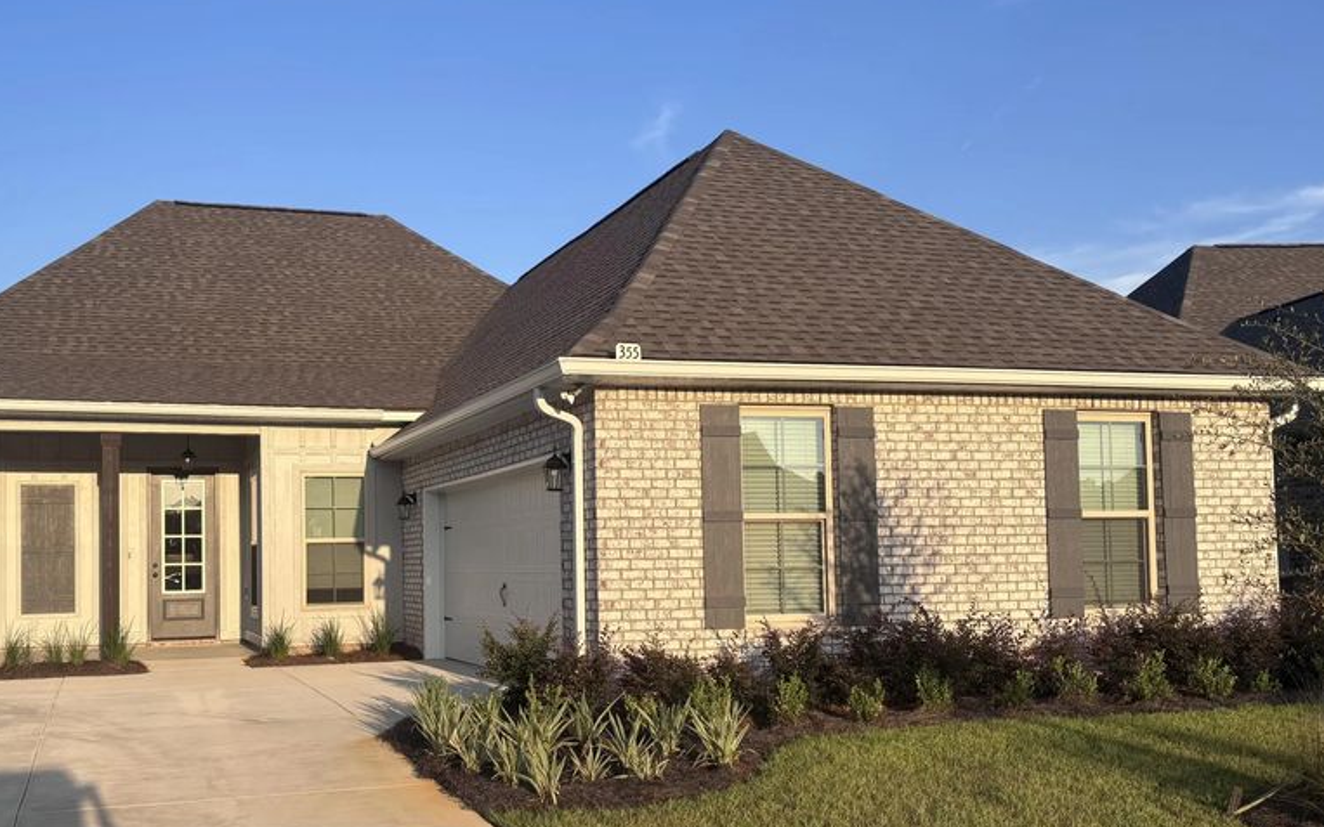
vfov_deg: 34.3
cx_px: 517
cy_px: 505
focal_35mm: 37
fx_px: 1335
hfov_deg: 52.3
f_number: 1.6
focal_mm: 5.96
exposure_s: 1/1912
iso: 50
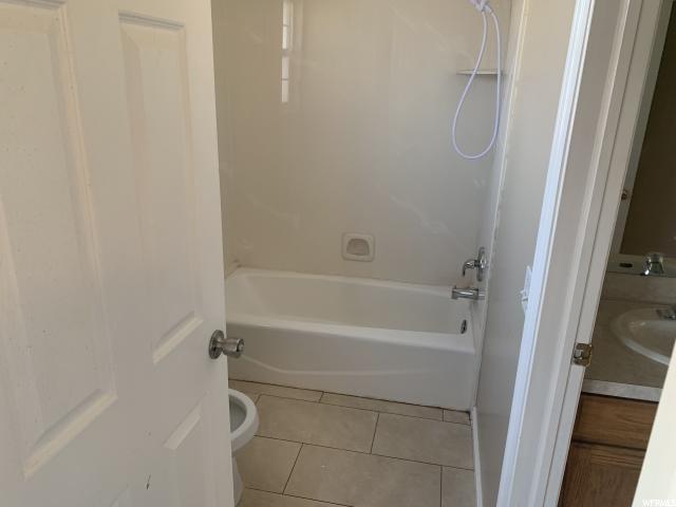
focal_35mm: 26
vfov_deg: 53.1
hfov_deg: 67.3
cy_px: 254
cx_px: 338
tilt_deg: -19.6
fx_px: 508
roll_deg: -2.6
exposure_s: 1/60
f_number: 1.8
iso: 50
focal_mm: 4.25
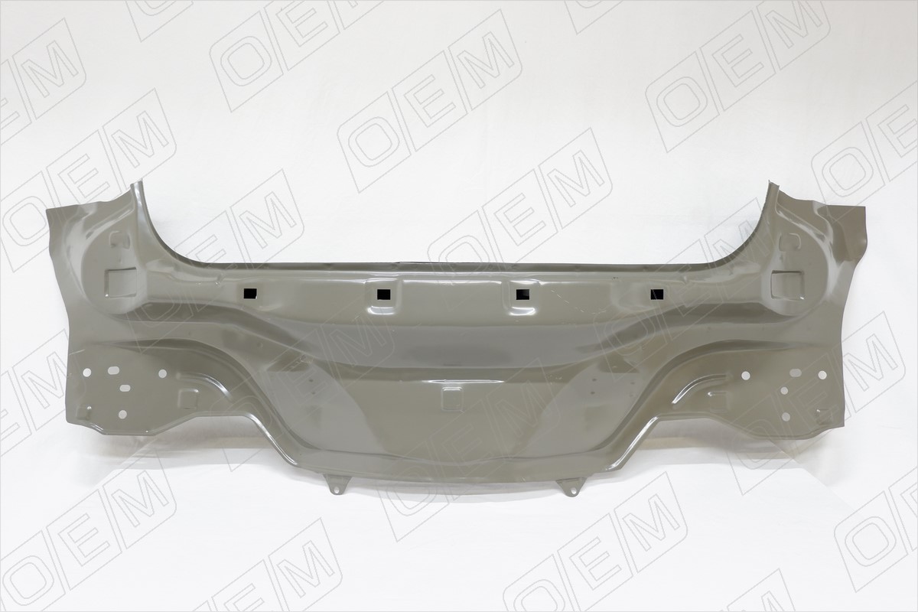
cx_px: 459
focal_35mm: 24
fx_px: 612
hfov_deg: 73.7
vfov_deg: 53.1
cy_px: 306
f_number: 3.5
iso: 500
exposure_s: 1/34
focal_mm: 16
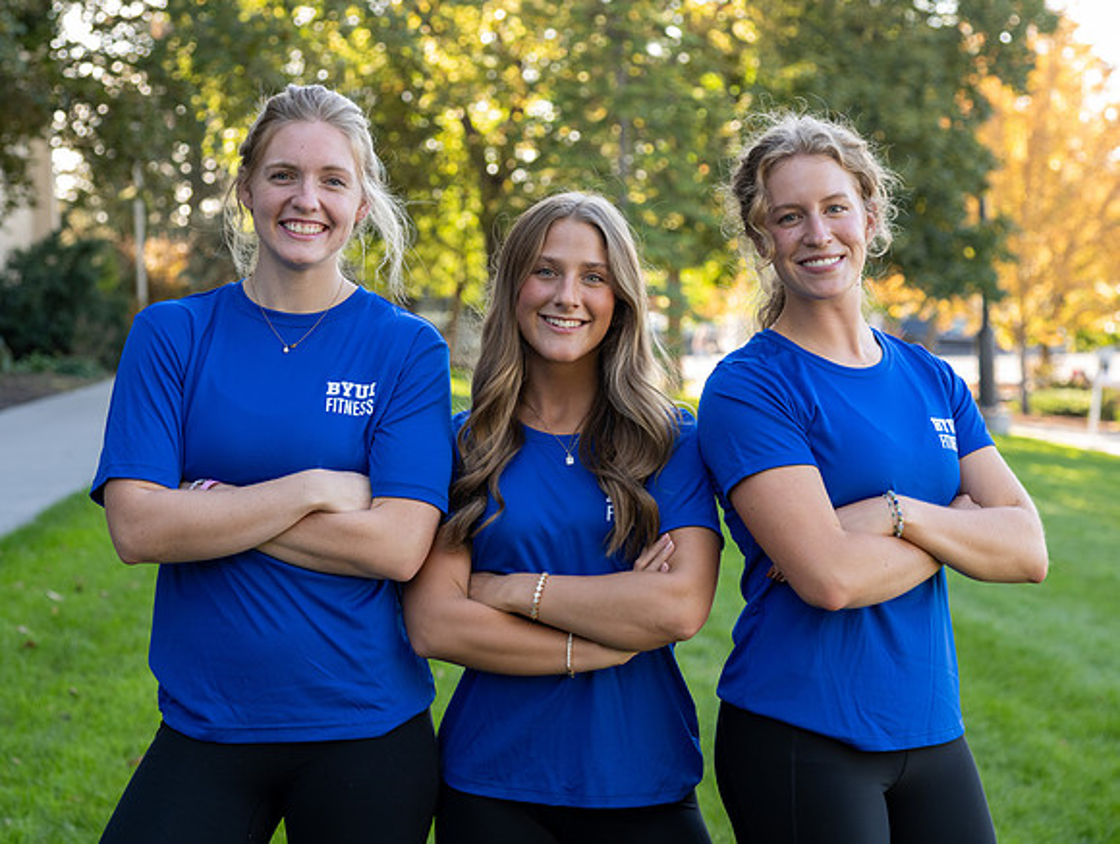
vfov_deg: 14.9
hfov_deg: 19.7
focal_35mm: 100
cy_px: 347
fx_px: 3230
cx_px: 510
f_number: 4
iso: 400
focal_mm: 78
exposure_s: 1/125
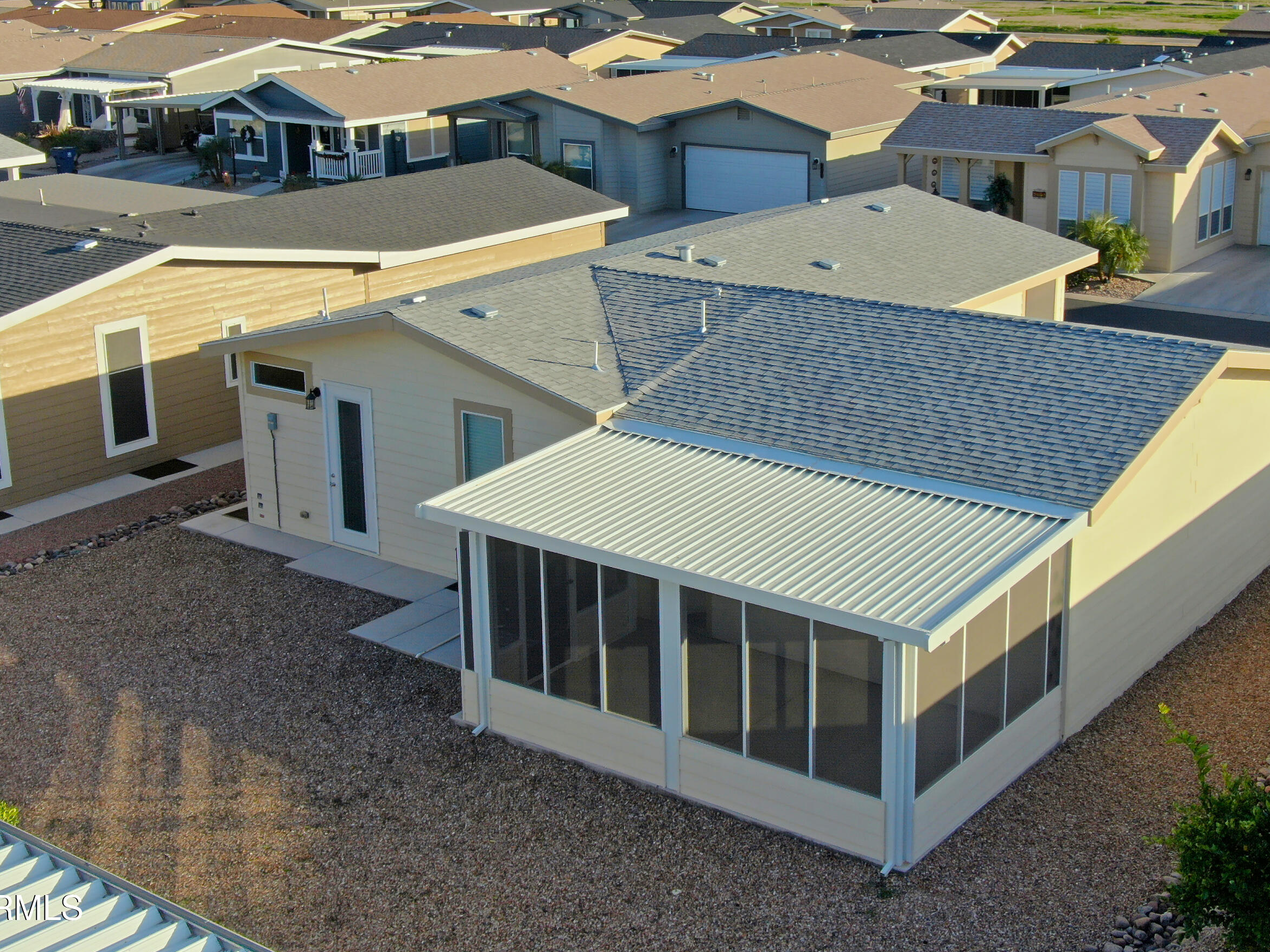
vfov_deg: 29.0
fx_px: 1834
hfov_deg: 38.2
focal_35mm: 50
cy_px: 354
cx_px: 692
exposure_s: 1/60
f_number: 3.4
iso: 100
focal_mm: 6.77
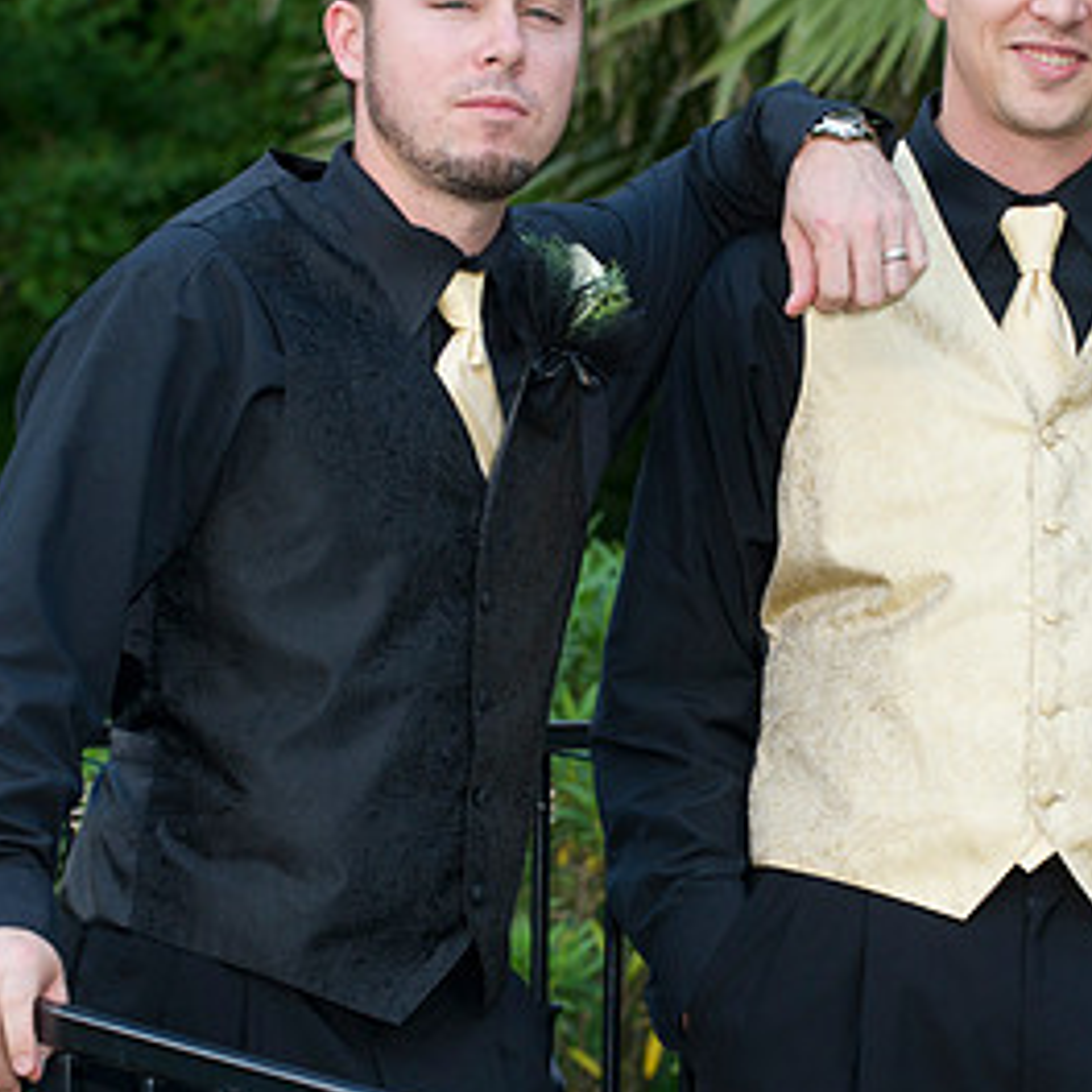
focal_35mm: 205
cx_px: 658
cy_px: 521
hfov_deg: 8.5
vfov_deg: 8.5
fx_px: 7317
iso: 800
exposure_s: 1/250
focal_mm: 110
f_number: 5.6
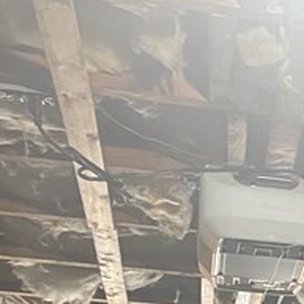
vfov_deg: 12.7
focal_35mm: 122
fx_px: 1212
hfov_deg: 13.2
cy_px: 588
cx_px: 498
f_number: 1.6
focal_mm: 5.1
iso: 500
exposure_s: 1/60
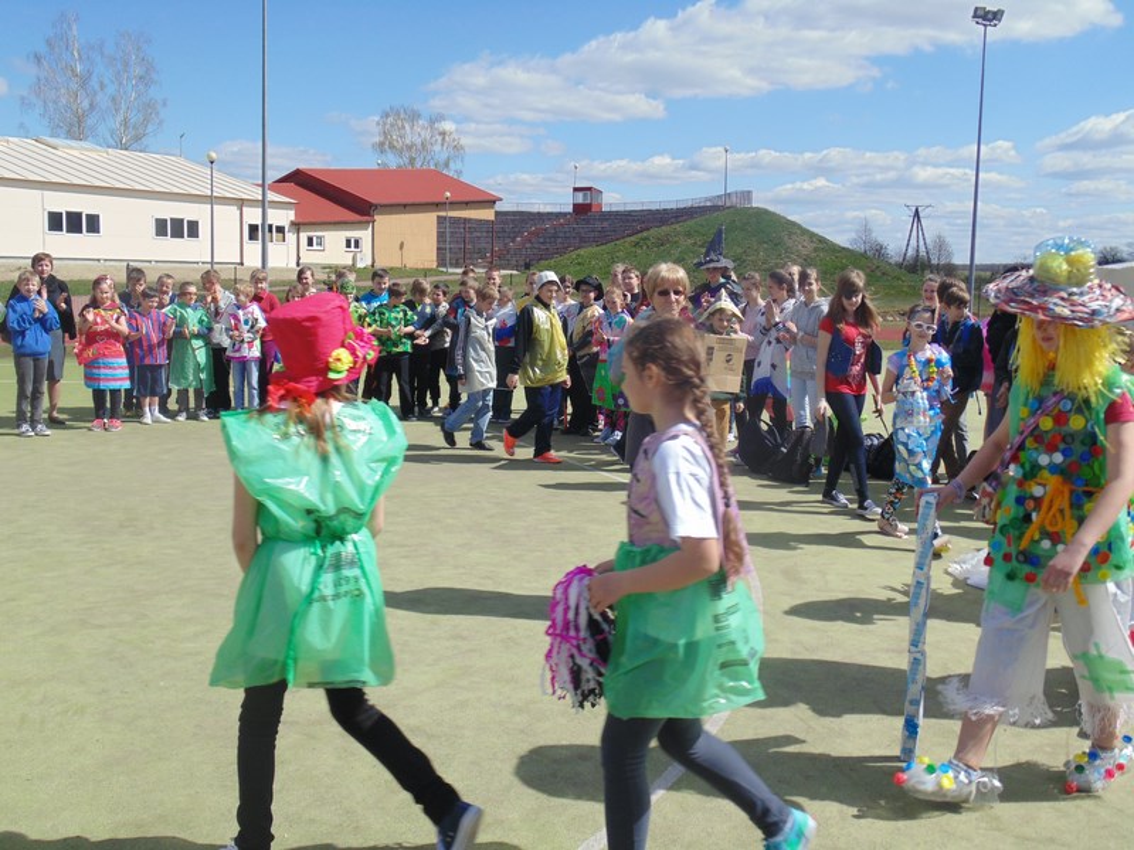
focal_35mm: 34
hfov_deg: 54.0
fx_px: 1114
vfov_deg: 41.8
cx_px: 567
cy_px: 425
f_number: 10.7
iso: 80
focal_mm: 6.2
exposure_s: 1/125
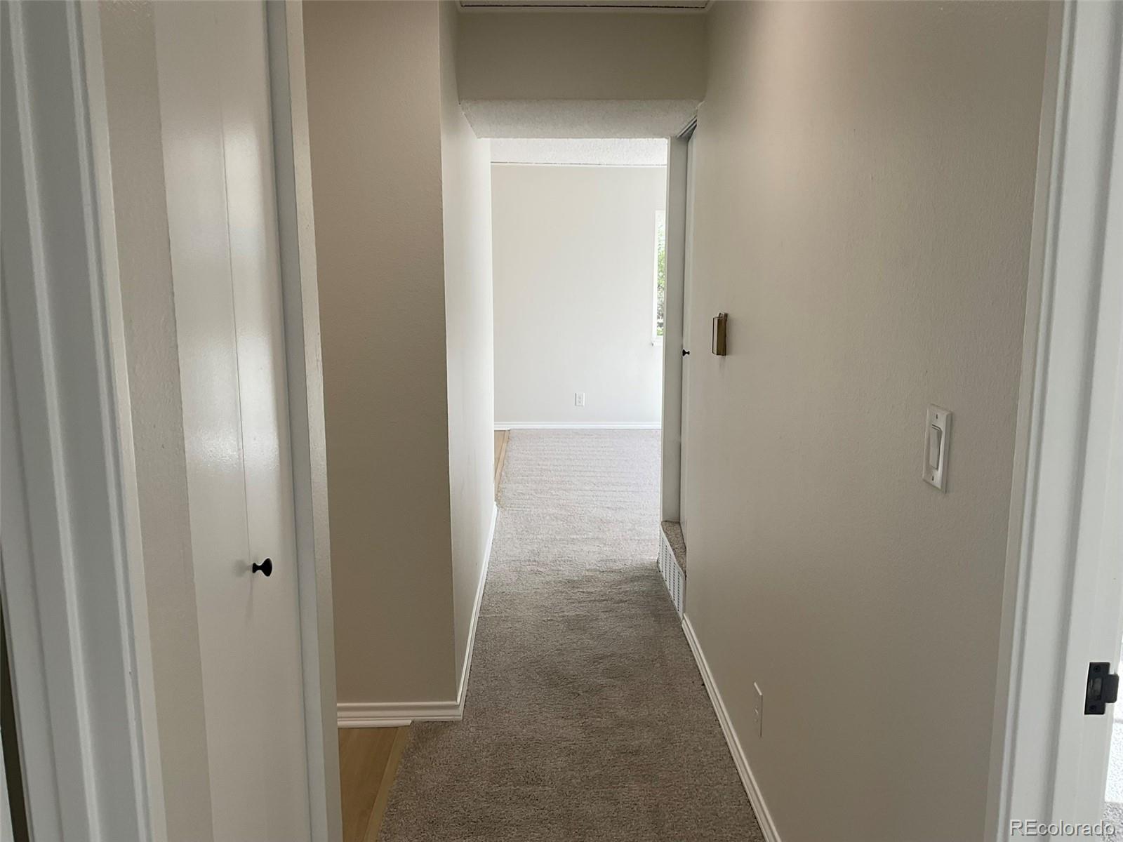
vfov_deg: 48.2
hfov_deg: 61.7
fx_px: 941
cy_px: 421
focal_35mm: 29
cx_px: 562
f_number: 1.8
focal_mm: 3
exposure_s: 1/178
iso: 16
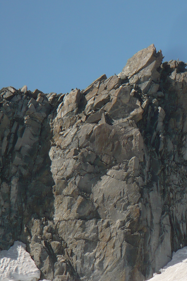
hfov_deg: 3.8
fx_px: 2836
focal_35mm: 364
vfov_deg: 5.7
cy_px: 135
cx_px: 221
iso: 100
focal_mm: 36.6
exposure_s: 1/1000
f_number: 4.5
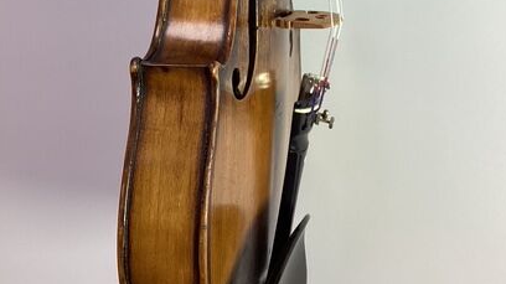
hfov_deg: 39.1
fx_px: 711
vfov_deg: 21.4
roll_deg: +3.7
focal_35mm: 53
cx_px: 295
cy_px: -29
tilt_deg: -4.0
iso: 100
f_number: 2.4
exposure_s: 1/100
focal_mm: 3.3
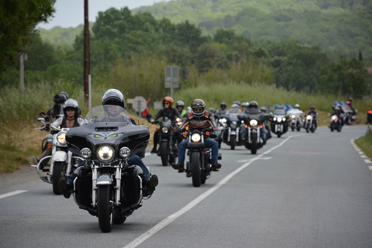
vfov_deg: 6.6
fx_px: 2171
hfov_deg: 9.8
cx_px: 186
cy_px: 124
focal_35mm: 210
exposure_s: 1/1000
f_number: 5.6
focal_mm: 140
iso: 500
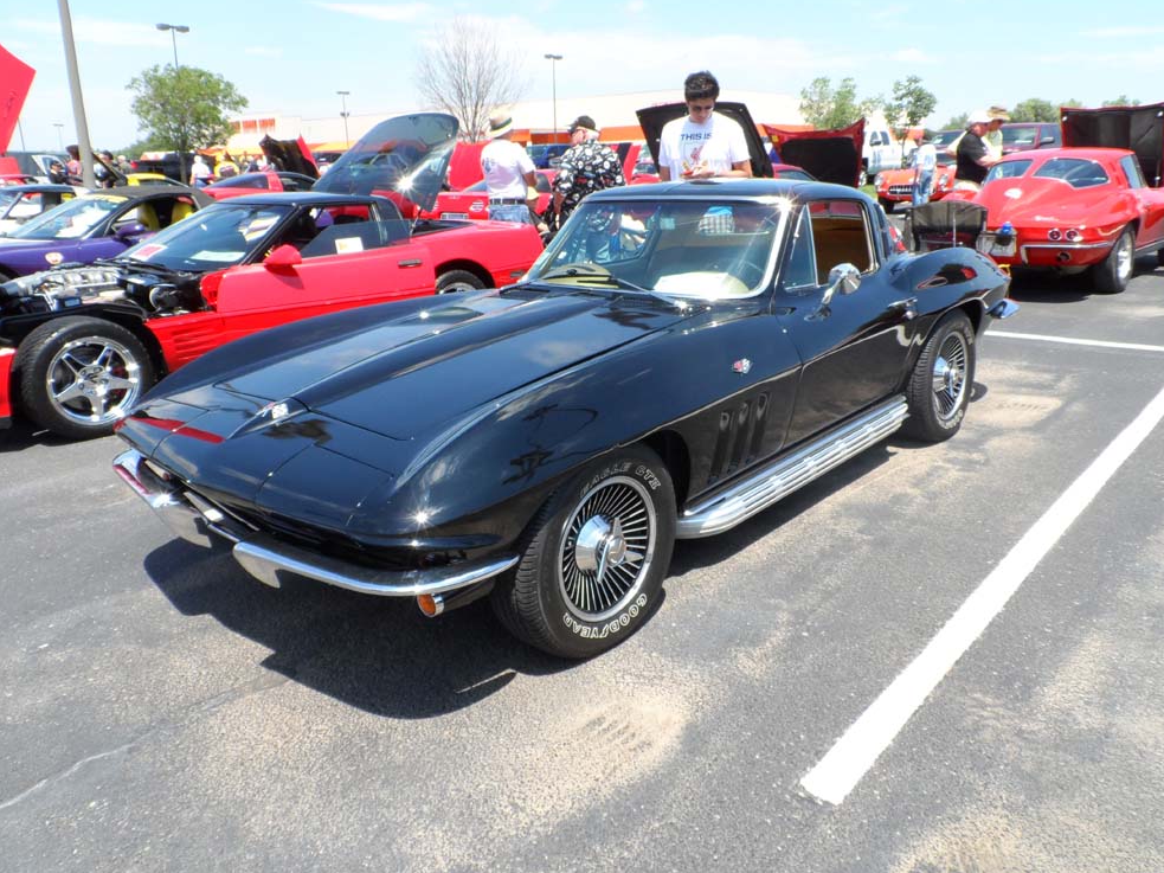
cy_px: 421
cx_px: 586
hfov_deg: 69.4
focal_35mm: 25
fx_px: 841
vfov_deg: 54.9
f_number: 4.5
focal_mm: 4
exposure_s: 1/250
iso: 80
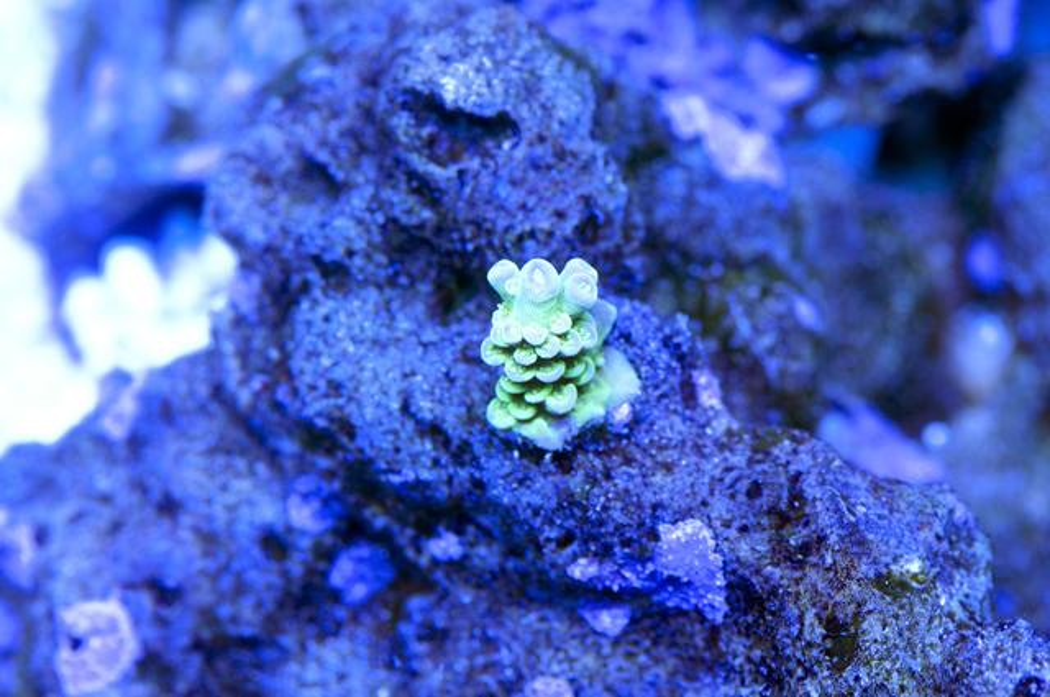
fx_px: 4588
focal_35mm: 158
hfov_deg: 13.1
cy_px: 348
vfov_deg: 8.7
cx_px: 525
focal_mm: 105
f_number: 7.1
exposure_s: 1/60
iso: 800
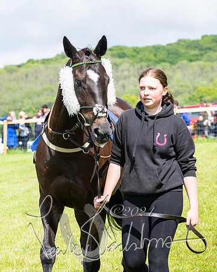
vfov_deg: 10.0
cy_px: 129
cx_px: 157
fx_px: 1550
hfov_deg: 8.0
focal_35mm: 193
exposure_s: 1/2500
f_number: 8
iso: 800
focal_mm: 130
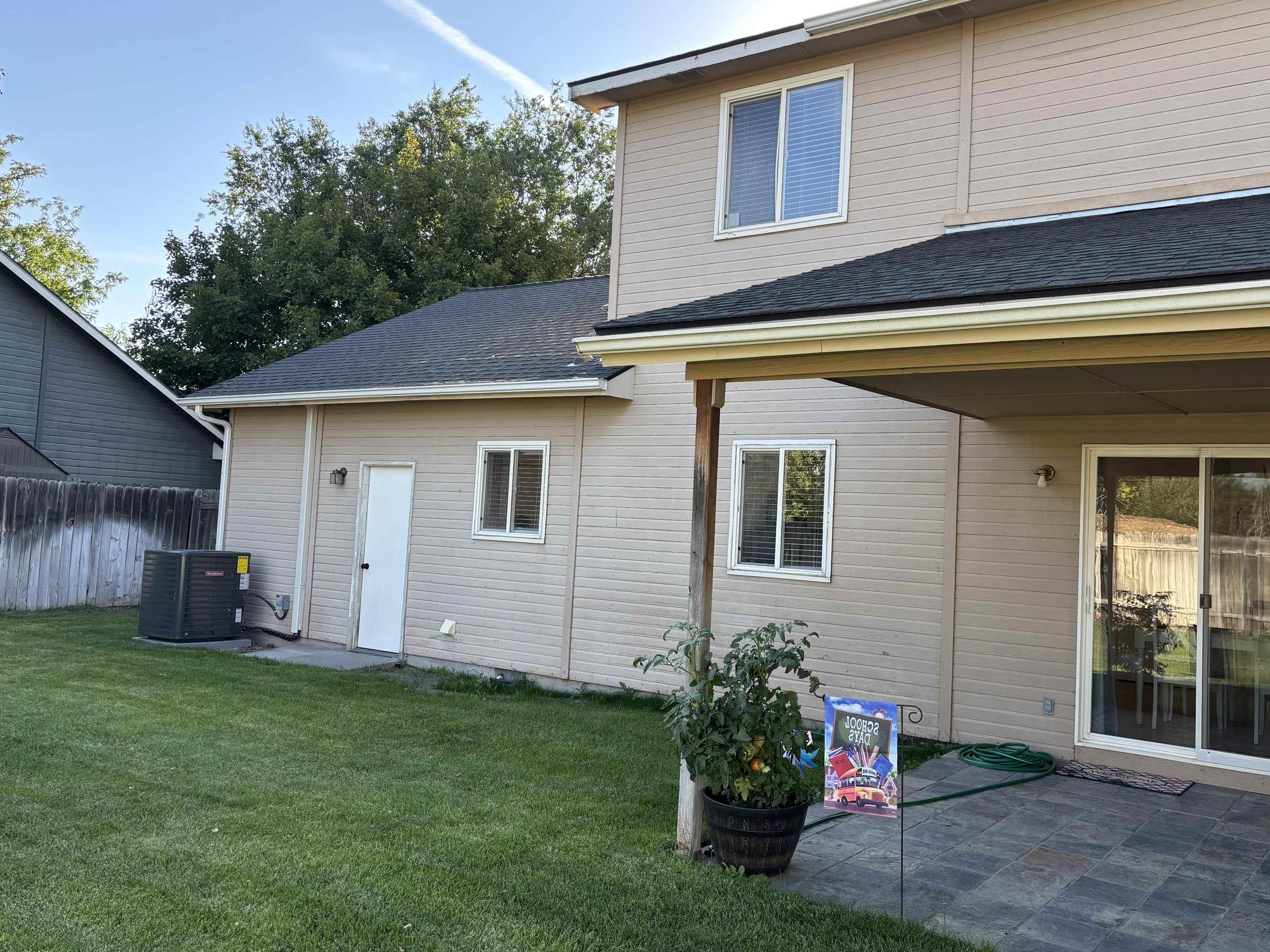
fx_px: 1101
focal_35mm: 30
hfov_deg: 59.8
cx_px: 706
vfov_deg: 46.8
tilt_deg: +2.8
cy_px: 449
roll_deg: -2.7
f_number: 1.6
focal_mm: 5.96
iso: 50
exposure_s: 1/498
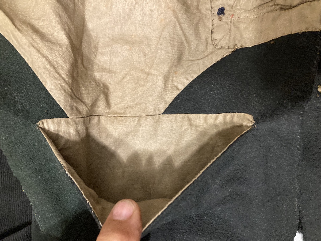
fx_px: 260
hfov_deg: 63.4
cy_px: 120
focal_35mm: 28
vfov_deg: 49.7
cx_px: 160
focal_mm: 3.99
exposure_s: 1/25
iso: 500
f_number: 1.8
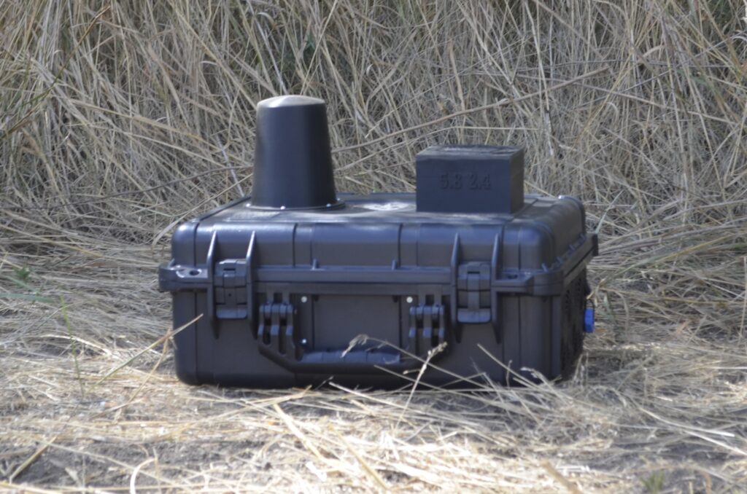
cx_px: 374
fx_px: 1367
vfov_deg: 20.5
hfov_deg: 30.6
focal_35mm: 66
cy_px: 247
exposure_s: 1/200
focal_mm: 44
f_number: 7.1
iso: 200
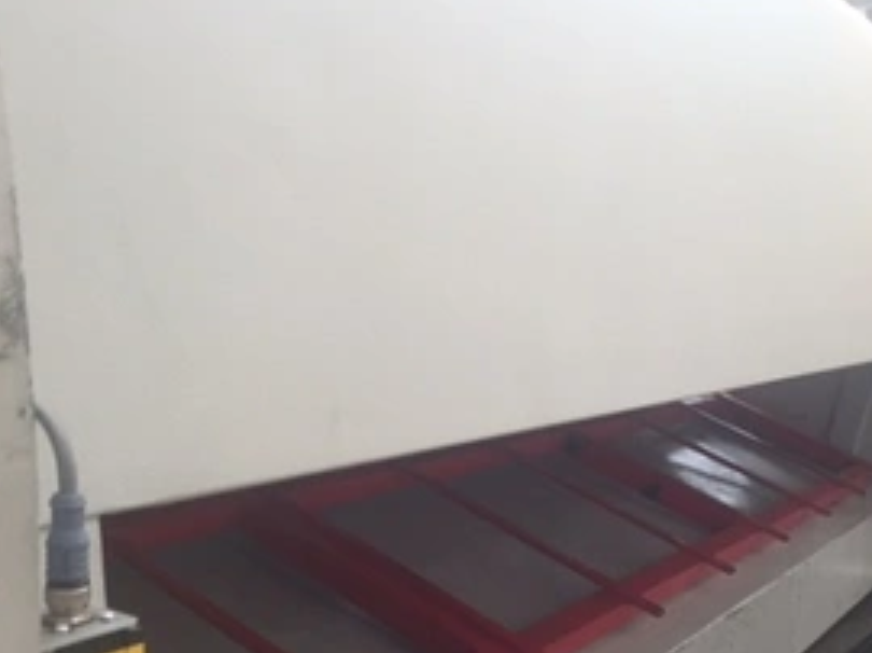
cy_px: 443
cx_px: 607
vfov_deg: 33.2
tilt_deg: -6.4
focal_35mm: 43
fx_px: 1082
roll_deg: -0.3
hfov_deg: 43.0
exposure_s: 1/30
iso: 50
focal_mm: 4.15
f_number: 2.2
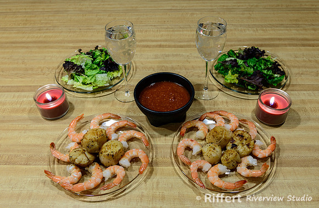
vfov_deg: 37.6
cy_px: 99
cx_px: 163
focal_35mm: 35
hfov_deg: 55.1
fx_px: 305
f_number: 10
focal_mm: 32
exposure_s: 1.3
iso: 100
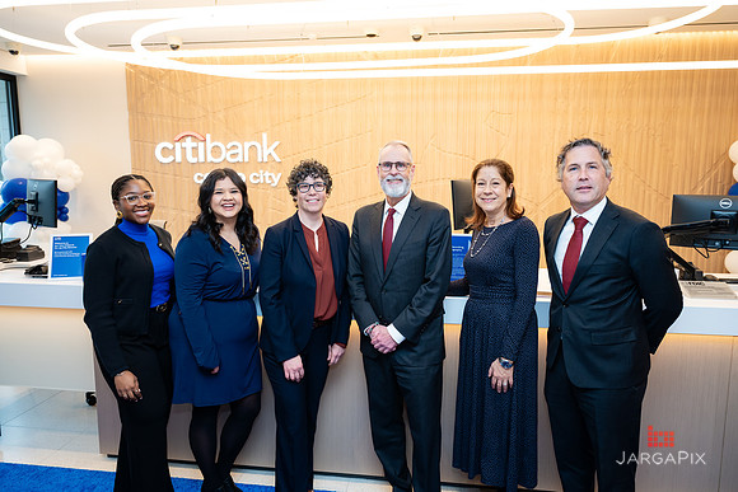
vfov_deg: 48.7
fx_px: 544
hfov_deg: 68.3
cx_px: 366
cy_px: 244
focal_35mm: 27
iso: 320
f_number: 3.2
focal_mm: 25.5
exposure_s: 1/160
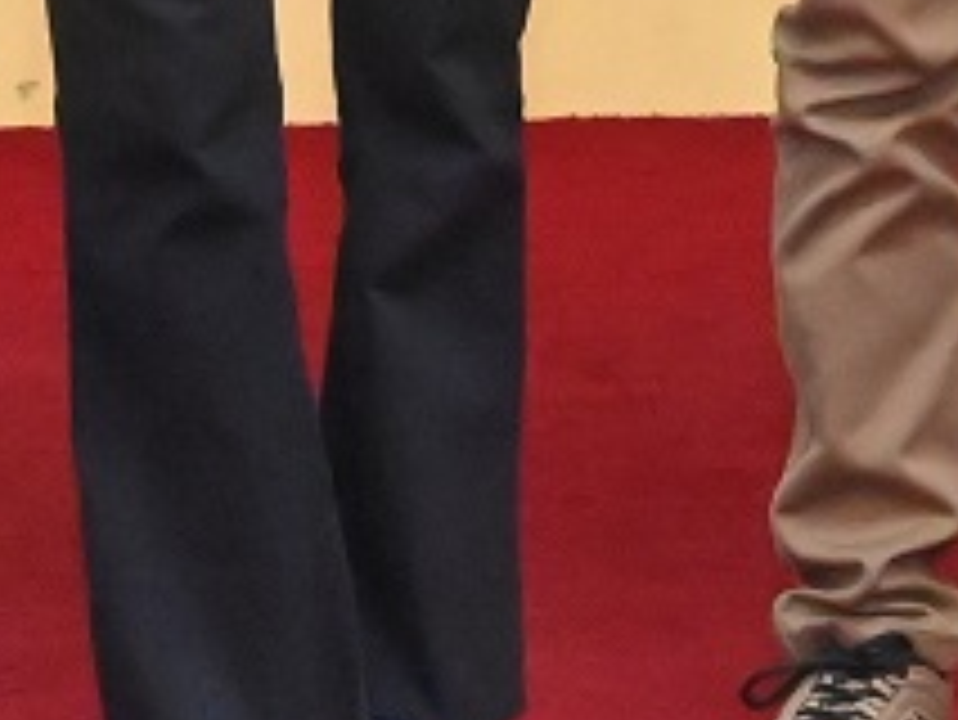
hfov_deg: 8.6
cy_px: -972
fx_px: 6341
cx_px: -101
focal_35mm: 229
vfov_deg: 6.2
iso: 12800
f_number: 5.6
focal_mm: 28
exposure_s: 1/160
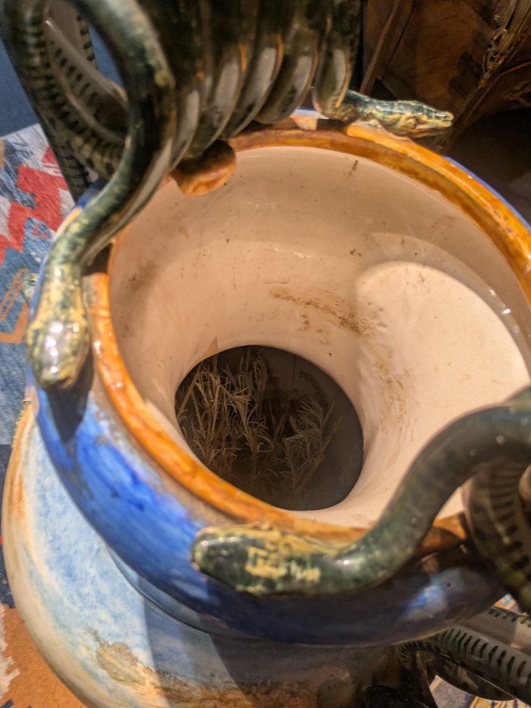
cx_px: 269
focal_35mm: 26
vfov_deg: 67.3
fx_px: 532
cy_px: 365
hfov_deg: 53.1
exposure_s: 1/50
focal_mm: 5.43
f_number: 1.89
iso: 61
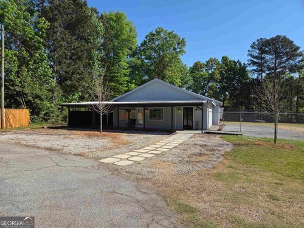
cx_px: 152
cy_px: 114
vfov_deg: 58.9
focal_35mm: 23
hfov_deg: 73.9
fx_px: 202
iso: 80
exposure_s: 1/4460
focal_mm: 5.4
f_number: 1.8
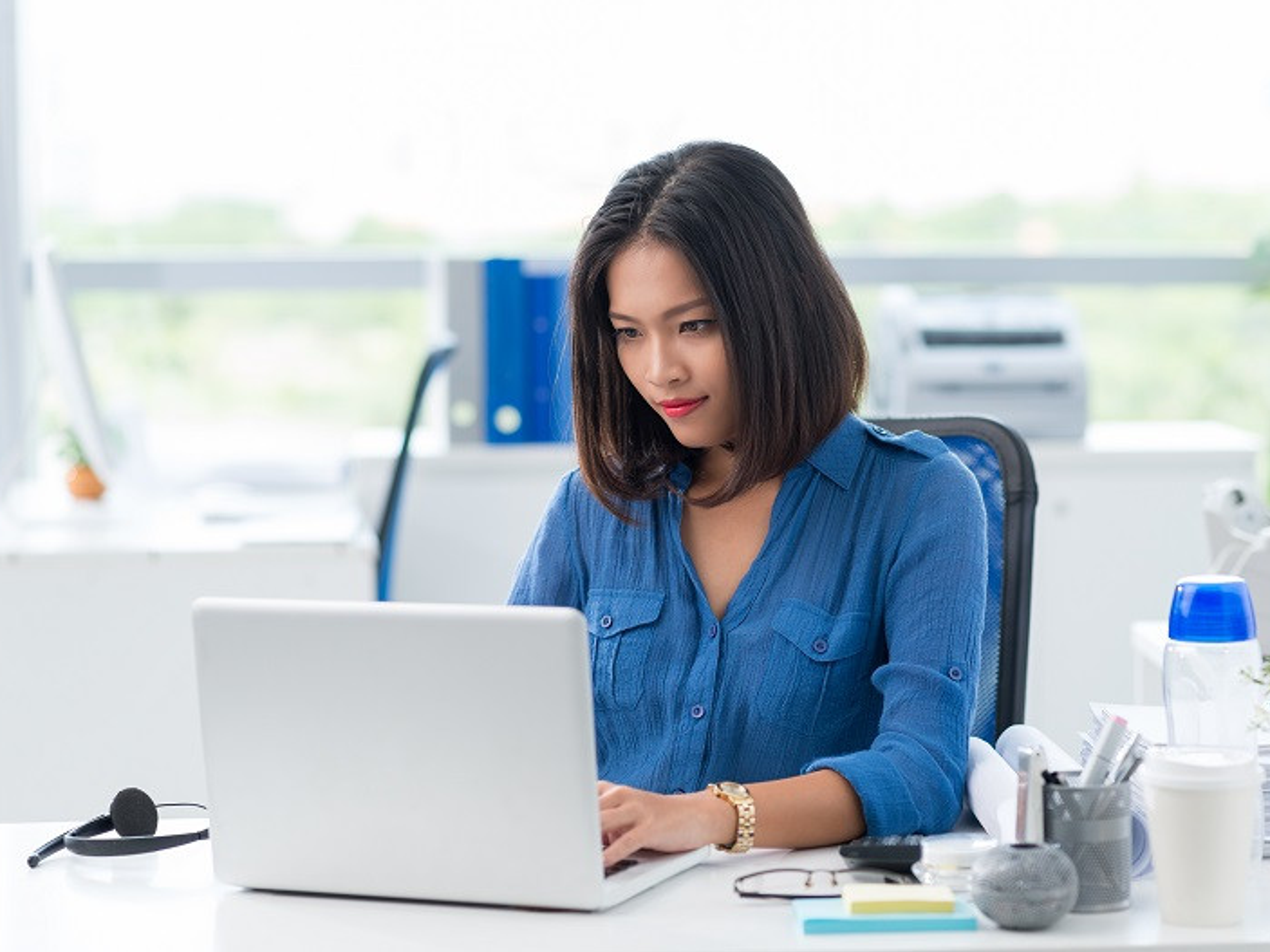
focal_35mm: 93
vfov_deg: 15.9
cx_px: 667
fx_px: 3411
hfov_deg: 21.1
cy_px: 472
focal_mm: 85
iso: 160
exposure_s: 1/160
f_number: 2.8
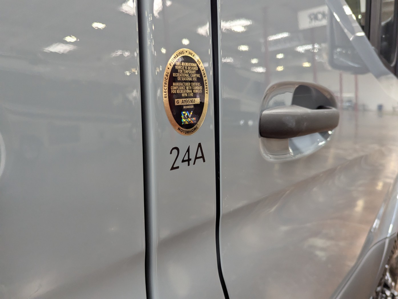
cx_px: 199
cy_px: 150
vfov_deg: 56.9
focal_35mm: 24
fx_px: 276
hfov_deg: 71.5
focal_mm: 6.81
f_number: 1.85
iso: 1038
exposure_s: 1/708
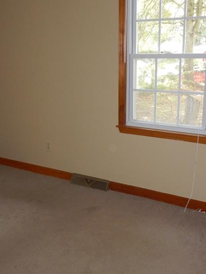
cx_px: 89
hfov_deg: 32.8
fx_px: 349
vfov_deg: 42.9
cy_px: 143
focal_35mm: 44
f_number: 4.2
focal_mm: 5.6
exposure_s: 1/30
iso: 250
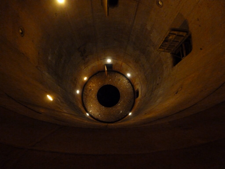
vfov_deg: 56.8
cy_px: 84
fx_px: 156
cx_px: 112
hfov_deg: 71.6
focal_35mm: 24
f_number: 3.3
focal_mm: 4.3
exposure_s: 1/4
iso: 800
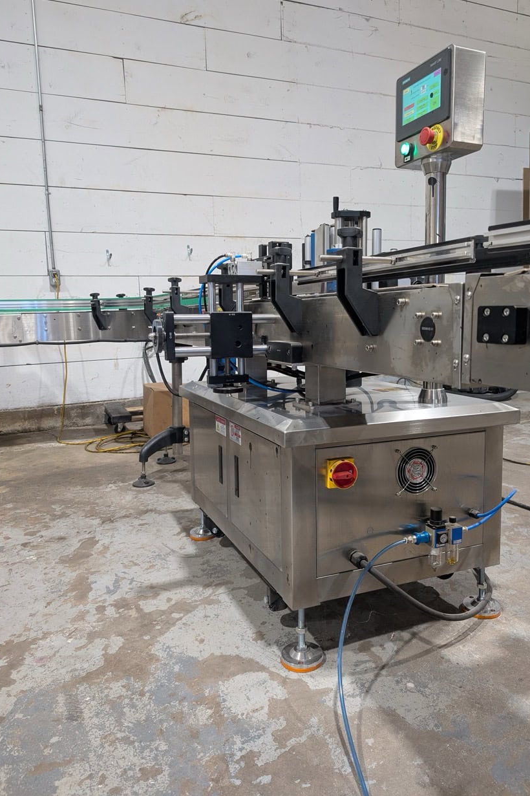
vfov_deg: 69.4
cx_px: 297
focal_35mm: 26
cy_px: 383
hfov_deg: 49.4
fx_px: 574
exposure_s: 1/31
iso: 97
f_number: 1.7
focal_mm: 6.9
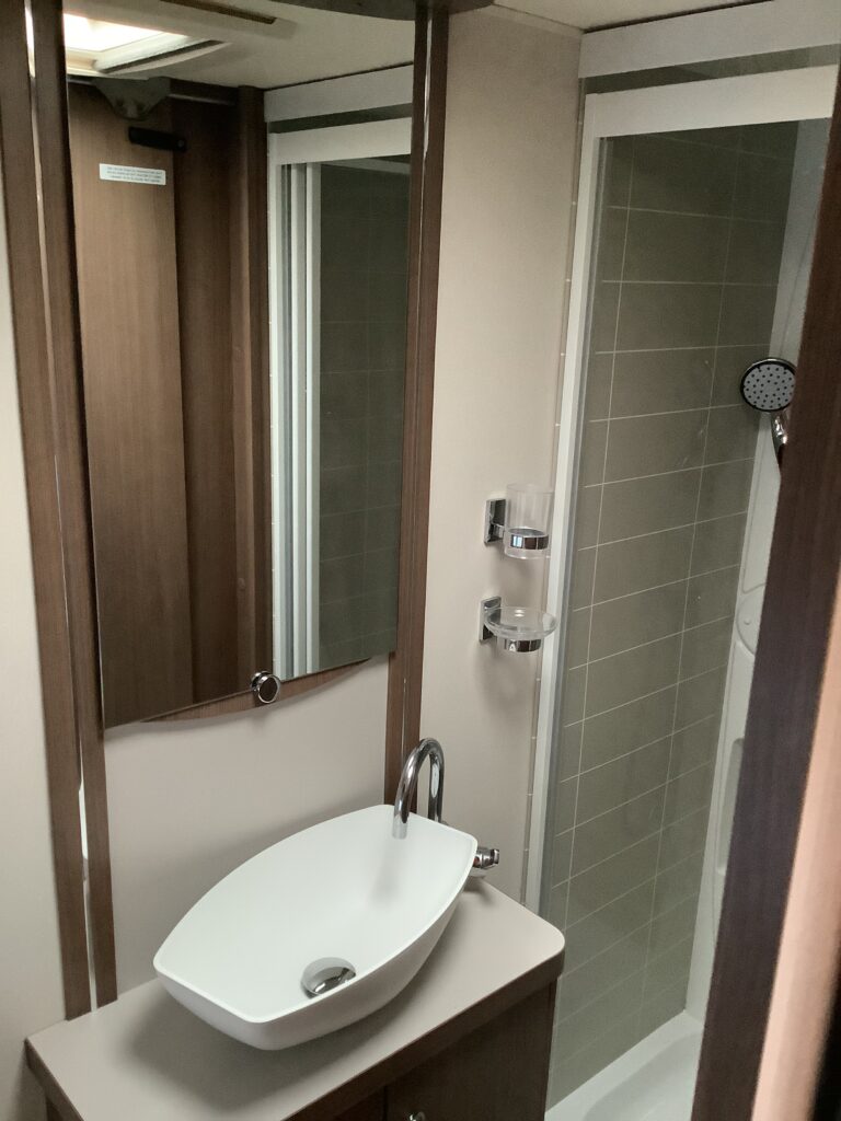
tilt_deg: -17.1
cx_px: 420
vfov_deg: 58.4
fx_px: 1004
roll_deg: -2.4
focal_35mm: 31
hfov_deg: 45.4
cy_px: 560
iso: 500
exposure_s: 1/30
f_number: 2.4
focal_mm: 3.3
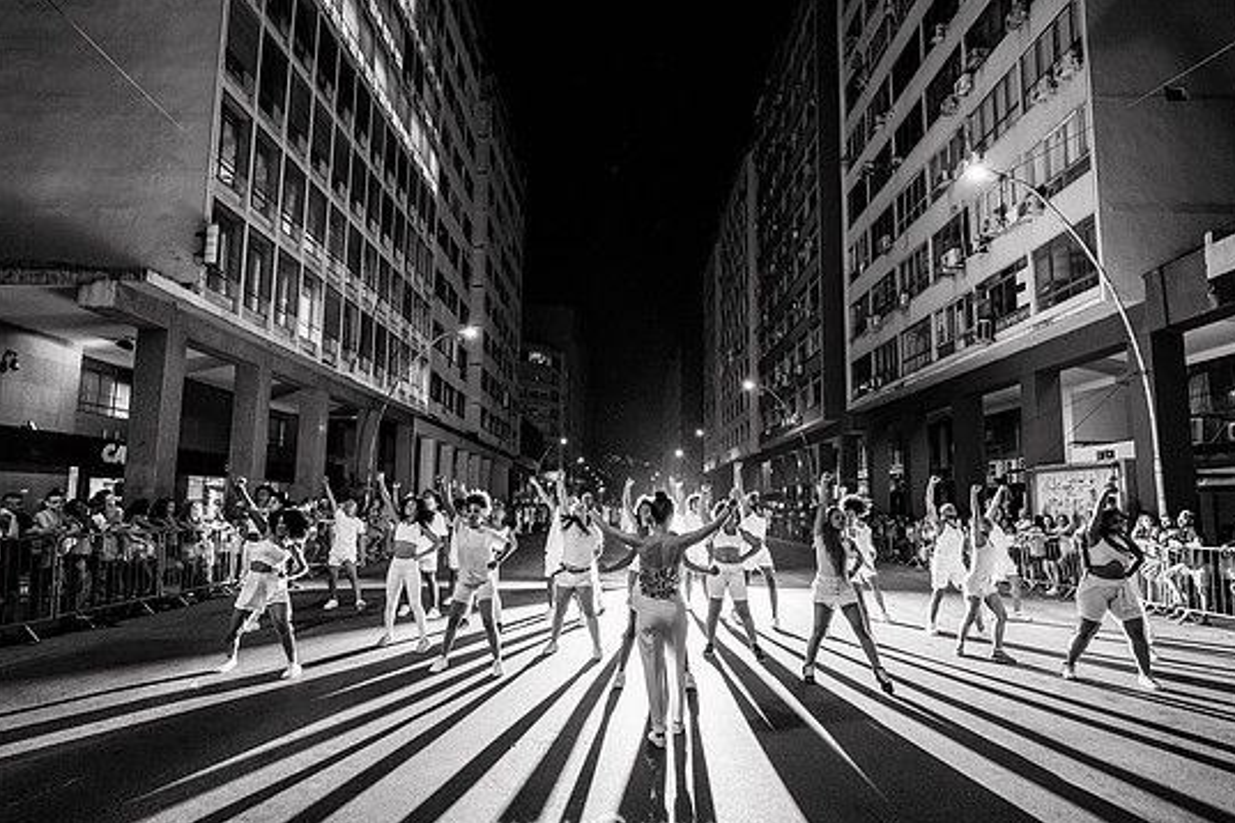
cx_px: 609
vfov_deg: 61.9
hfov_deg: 84.0
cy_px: 424
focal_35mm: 20
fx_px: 686
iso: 3200
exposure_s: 1/200
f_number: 4
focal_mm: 18.5
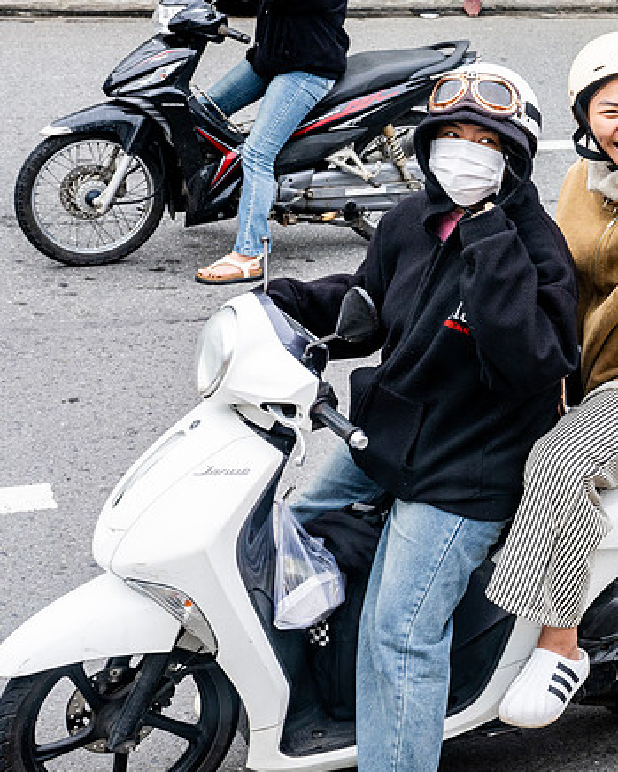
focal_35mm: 74
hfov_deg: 20.3
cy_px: 284
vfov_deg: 25.6
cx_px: 561
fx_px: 1691
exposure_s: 1/320
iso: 450
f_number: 8
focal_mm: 40
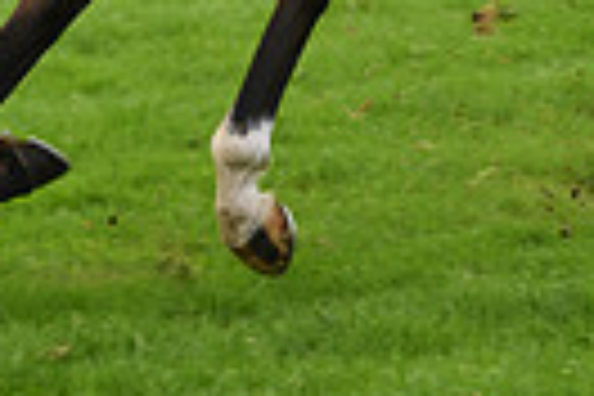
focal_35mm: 448
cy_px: -362
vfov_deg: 3.1
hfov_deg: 4.6
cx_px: -202
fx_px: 7391
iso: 400
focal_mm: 102
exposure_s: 1/1250
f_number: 5.6
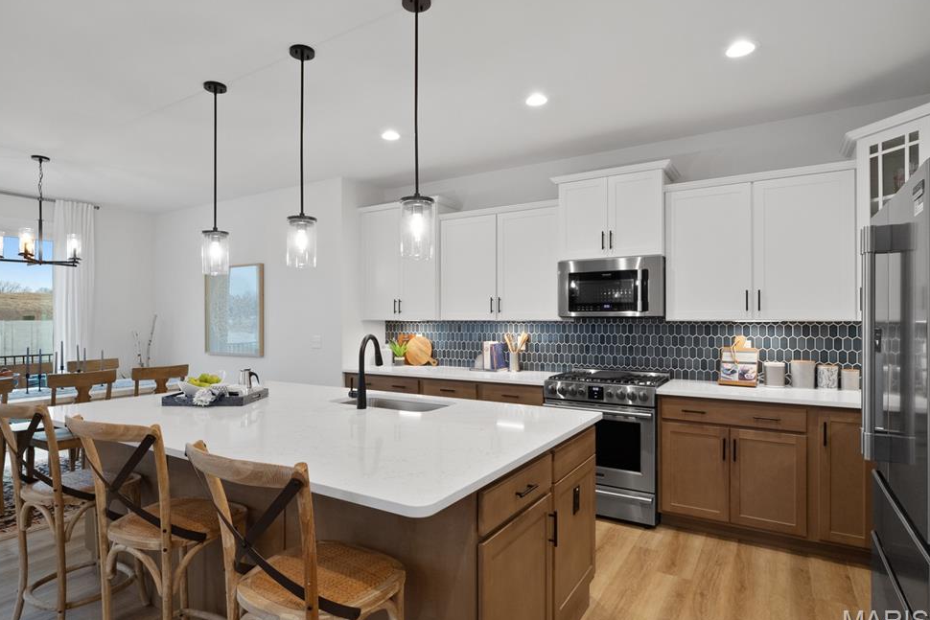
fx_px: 491
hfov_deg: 86.9
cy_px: 314
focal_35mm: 19
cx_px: 448
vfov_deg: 64.6
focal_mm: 9
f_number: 8
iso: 400
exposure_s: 1/13
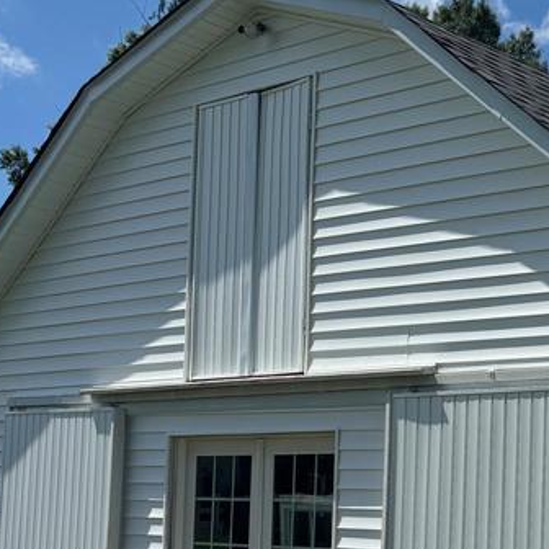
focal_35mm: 70
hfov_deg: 22.7
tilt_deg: +4.1
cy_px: 417
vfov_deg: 24.4
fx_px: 1256
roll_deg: -1.4
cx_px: 655
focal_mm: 5.96
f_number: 1.6
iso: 50
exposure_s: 1/4630
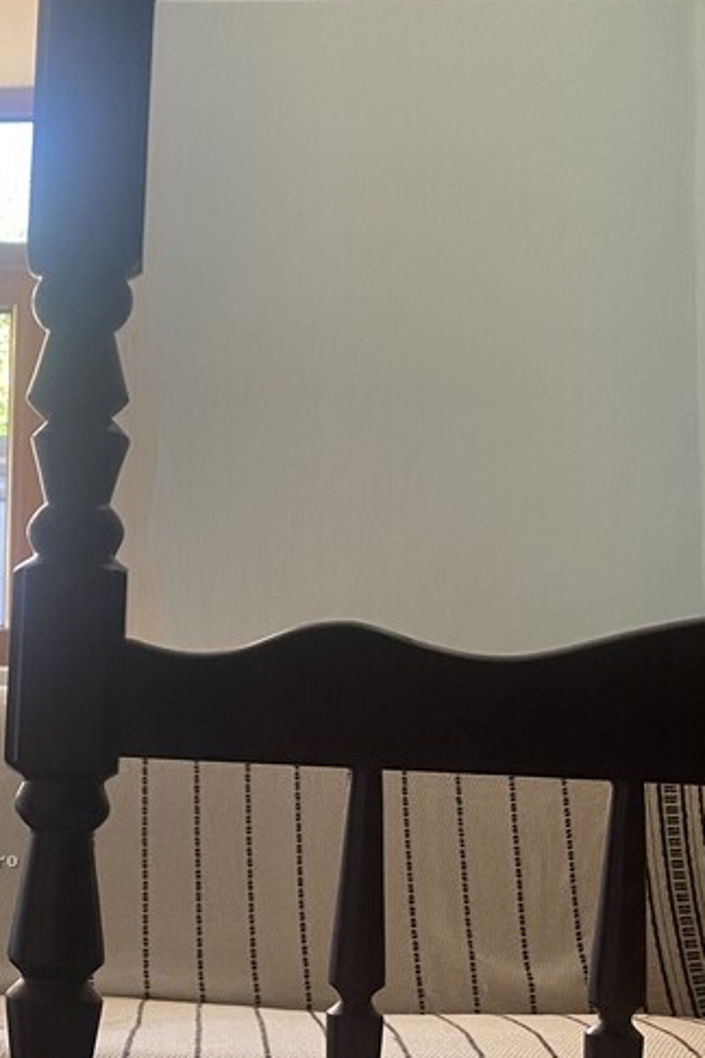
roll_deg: -2.8
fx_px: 1674
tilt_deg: +1.6
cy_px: 808
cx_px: -70
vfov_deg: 34.2
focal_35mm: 57
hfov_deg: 22.4
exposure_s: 1/60
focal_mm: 4.25
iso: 200
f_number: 1.8
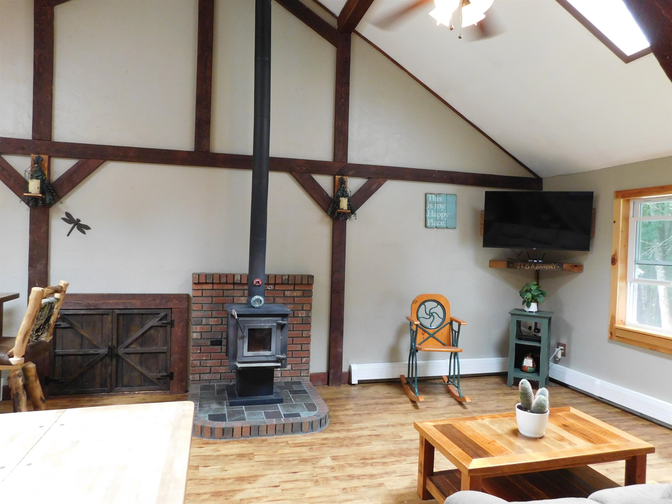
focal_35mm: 23
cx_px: 336
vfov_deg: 58.9
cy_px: 252
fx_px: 446
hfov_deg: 73.9
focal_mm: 4
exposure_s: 1/30
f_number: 3
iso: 360
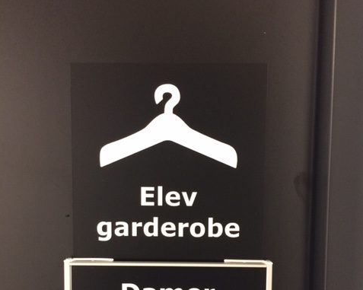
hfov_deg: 48.0
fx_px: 408
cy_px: 218
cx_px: 181
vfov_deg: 38.1
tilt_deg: -5.2
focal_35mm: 38
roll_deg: +1.1
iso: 320
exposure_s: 1/20
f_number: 2.2
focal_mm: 4.15
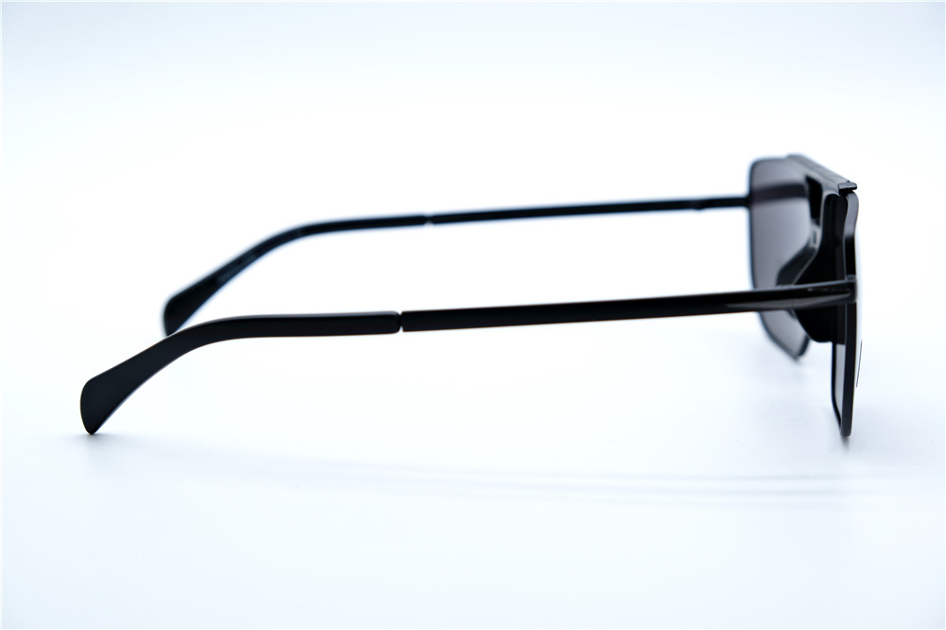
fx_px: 1681
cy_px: 315
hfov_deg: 31.4
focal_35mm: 64
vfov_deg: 21.2
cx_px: 473
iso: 160
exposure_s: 1/150
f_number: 5.6
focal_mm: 42.5
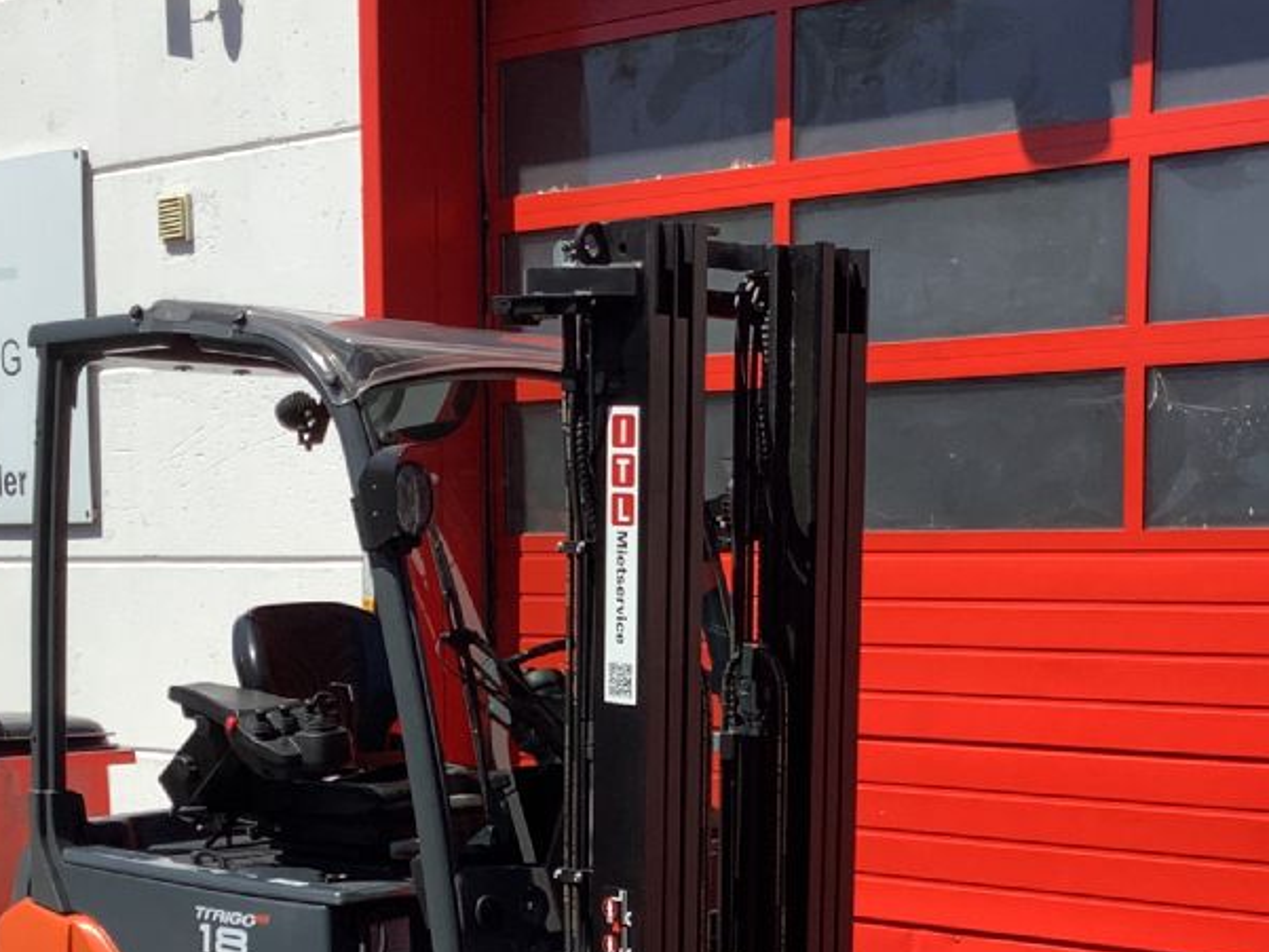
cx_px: 849
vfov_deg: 21.8
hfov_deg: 29.2
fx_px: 2420
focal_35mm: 66
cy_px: 827
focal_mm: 3.3
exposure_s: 1/1381
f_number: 2.4
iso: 25
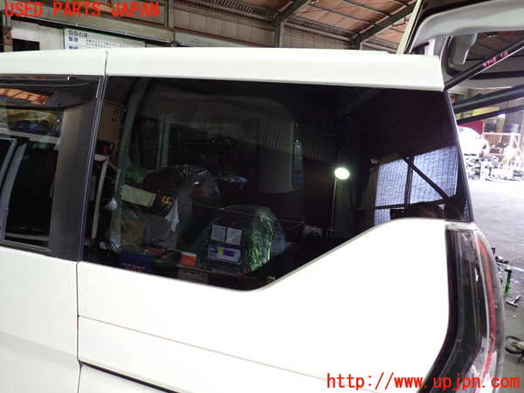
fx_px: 378
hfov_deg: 69.4
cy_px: 196
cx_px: 262
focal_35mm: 25
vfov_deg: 54.9
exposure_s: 1/30
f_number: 2
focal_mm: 4.5
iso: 250
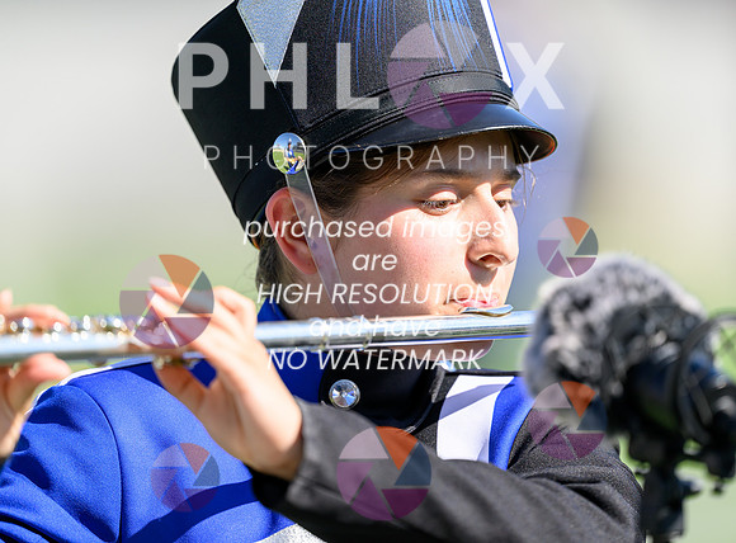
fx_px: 9057
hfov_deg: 4.7
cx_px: 368
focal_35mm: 428
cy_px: 272
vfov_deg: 3.4
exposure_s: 1/3200
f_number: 2.8
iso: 160
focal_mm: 400
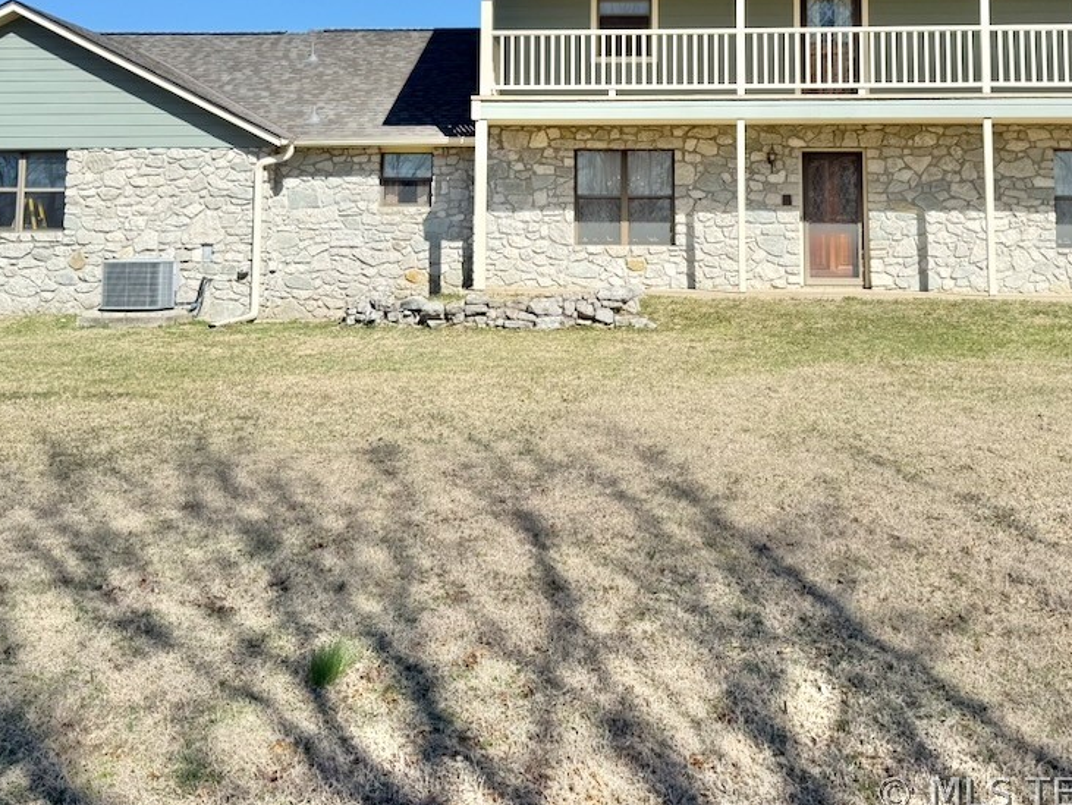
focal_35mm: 42
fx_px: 1301
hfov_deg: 44.7
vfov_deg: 33.0
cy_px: 120
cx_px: 587
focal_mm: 6.76
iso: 80
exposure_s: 1/2611
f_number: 1.78
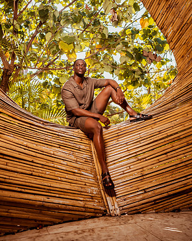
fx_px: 284
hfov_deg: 37.3
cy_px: 132
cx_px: 95
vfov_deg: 45.7
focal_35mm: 40
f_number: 1.8
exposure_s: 1/2500
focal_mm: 35
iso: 125
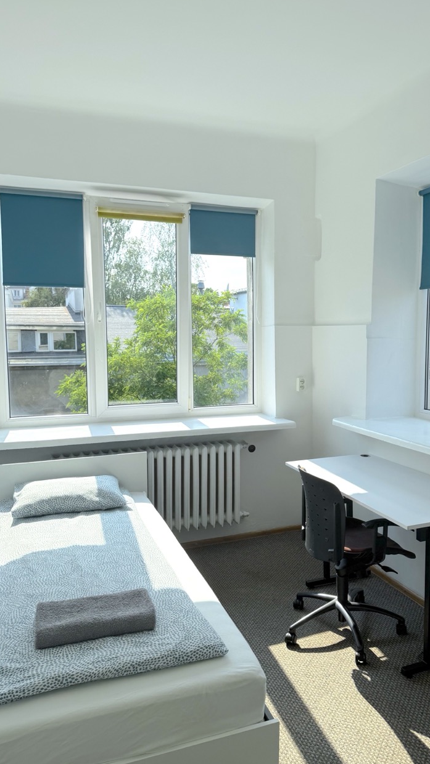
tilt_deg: -4.1
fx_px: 548
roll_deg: -0.5
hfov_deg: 42.6
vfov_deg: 69.9
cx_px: 261
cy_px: 380
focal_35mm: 27
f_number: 1.78
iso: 100
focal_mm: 6.76
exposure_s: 1/2232
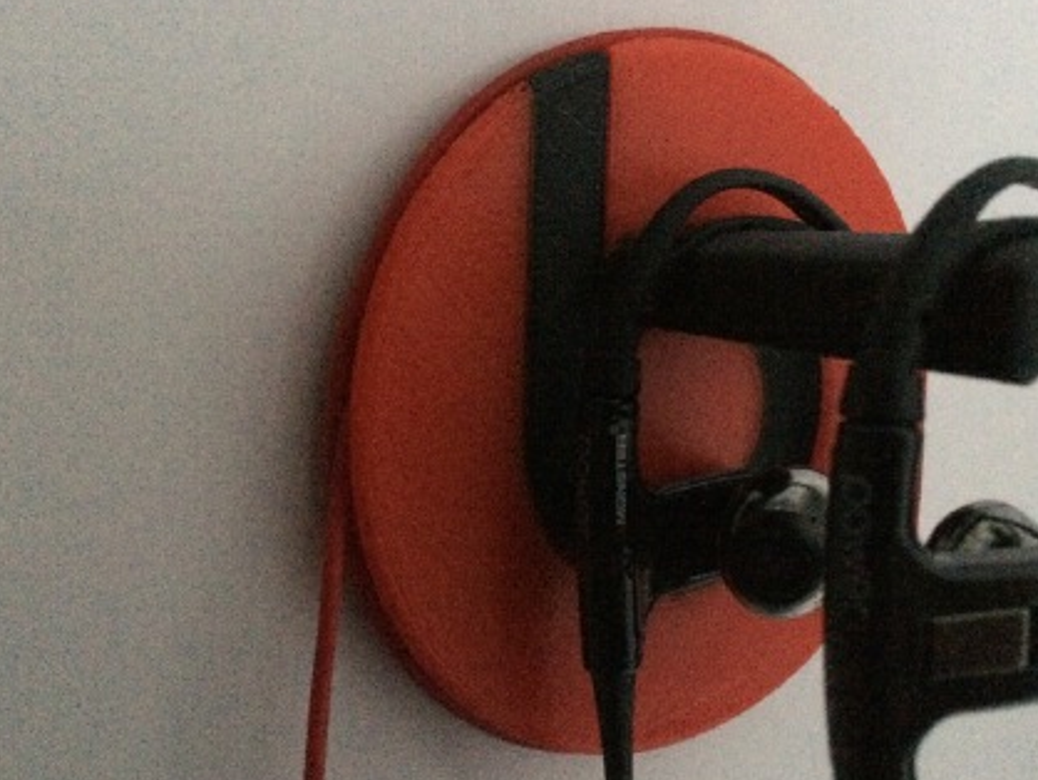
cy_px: 427
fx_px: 1110
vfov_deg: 38.7
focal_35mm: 37
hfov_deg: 50.1
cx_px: 553
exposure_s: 1/15
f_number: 2.2
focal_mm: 4.15
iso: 800
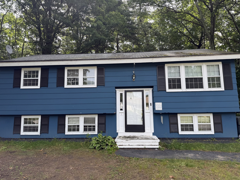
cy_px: 90
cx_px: 120
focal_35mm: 24
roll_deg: +0.9
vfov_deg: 56.8
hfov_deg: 71.6
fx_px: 166
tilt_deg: +7.7
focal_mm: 6.76
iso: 80
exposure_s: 1/822
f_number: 1.78
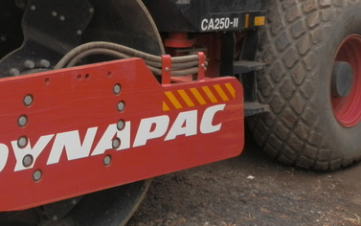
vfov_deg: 20.2
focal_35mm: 63
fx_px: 620
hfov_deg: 31.4
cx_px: 57
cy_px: 13
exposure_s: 1/250
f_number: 3.1
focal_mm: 5
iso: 64
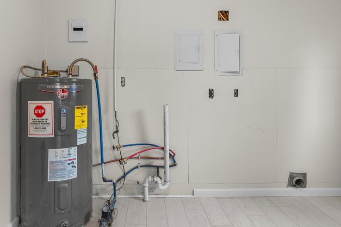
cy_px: 96
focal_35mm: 25
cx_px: 148
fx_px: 237
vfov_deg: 51.1
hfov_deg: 71.2
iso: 400
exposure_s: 1/1.67
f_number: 8
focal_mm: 18
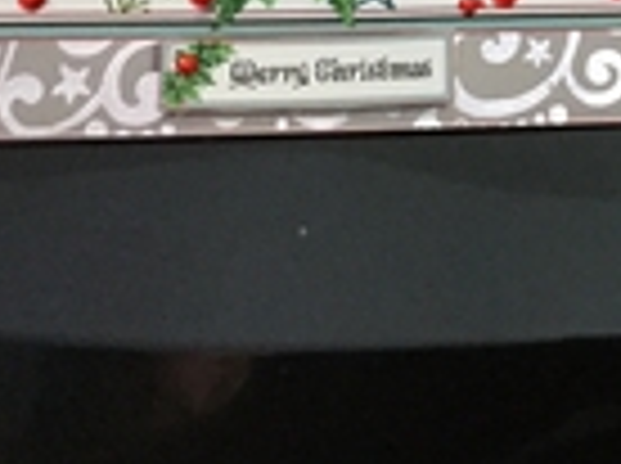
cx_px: 742
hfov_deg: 18.5
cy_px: -160
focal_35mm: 101
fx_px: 1809
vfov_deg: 14.0
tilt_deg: -67.4
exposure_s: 1/33
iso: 200
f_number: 2.4
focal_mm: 3.3
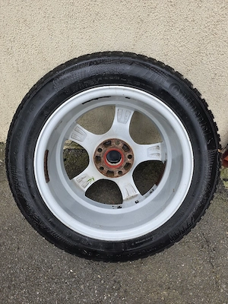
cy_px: 152
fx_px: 202
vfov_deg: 73.9
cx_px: 114
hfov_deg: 58.9
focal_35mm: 23
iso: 40
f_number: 1.7
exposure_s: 1/370
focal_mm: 6.3
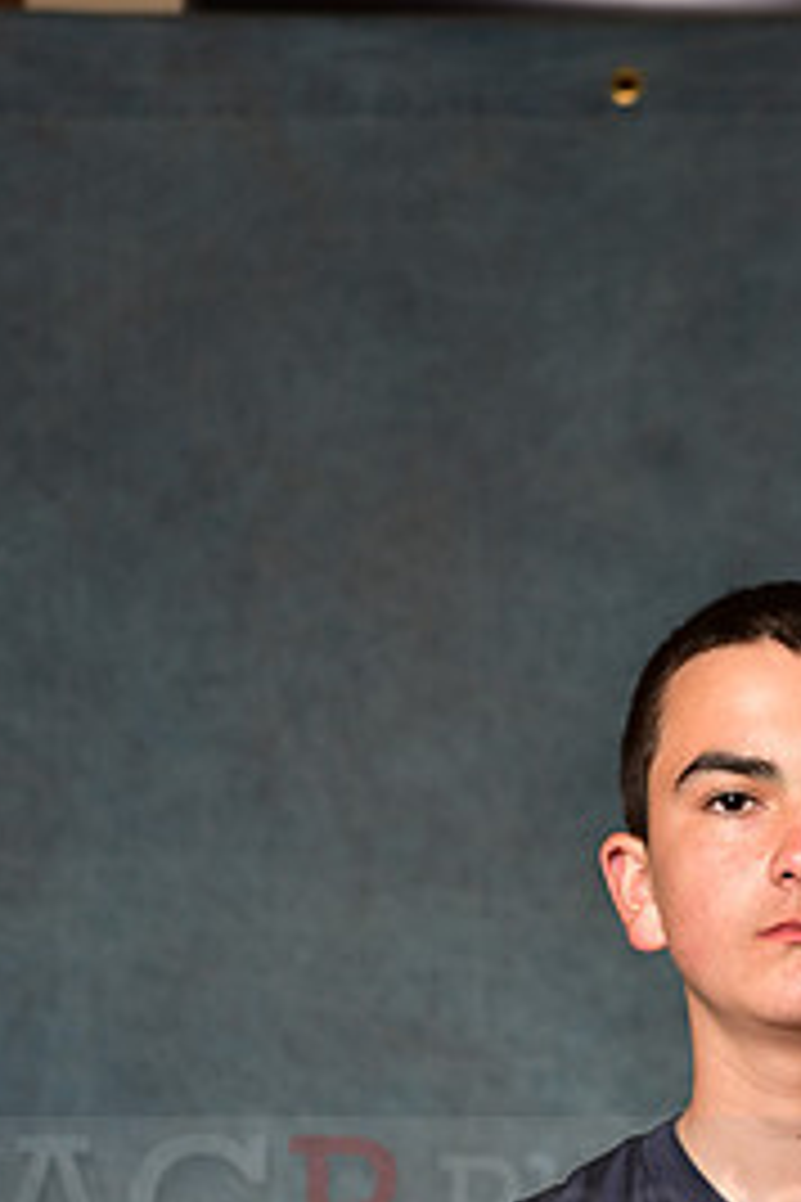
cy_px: 1179
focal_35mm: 152
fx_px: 5073
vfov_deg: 13.3
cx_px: 763
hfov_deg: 9.0
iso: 100
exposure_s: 1/200
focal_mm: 70
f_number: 4.5
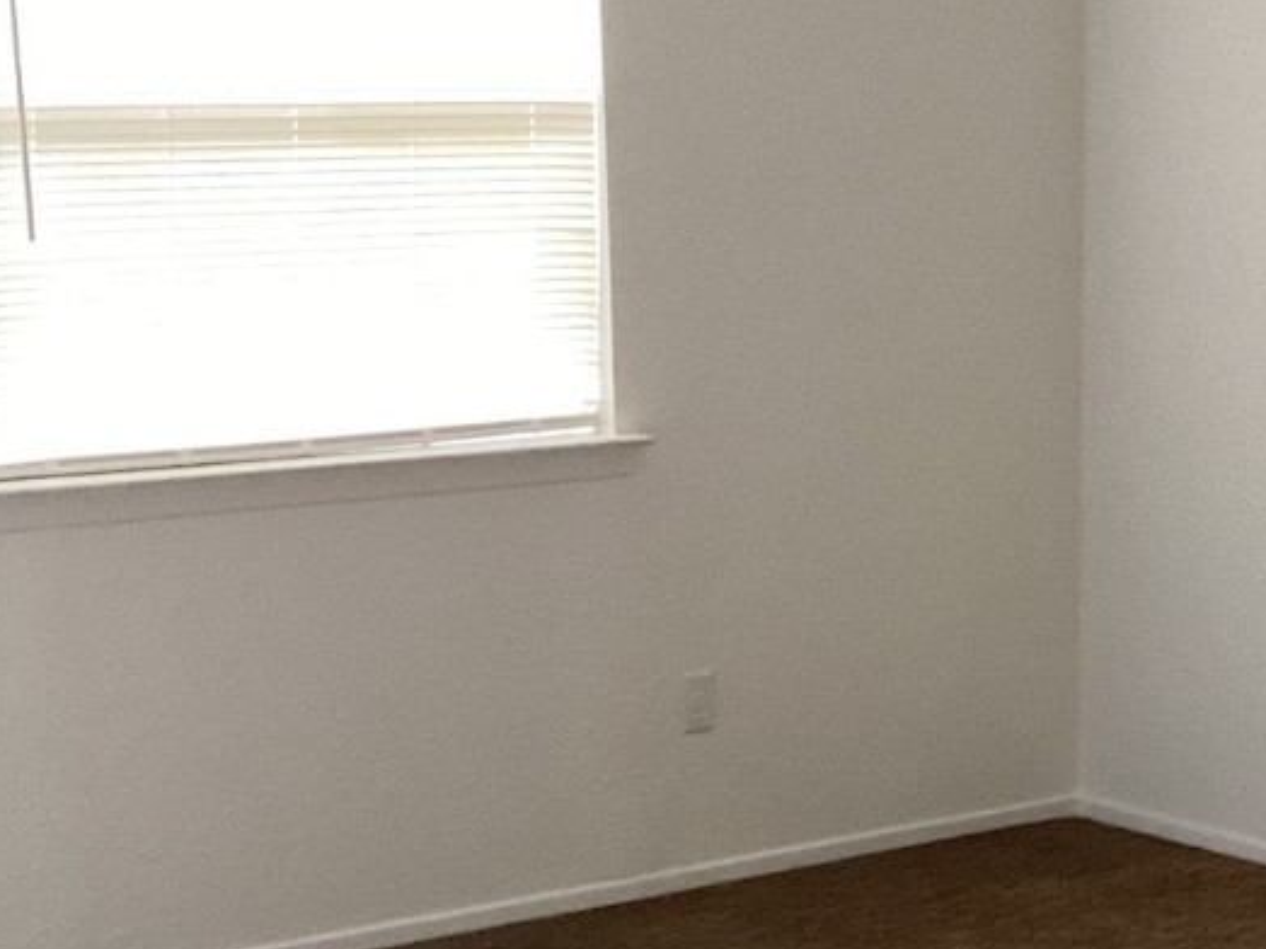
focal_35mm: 91
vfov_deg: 16.0
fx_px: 3327
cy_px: 850
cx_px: 995
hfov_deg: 21.3
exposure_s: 1/60
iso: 250
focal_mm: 3.3
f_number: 2.4
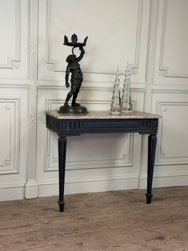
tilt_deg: -6.6
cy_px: 126
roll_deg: -2.1
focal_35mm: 48
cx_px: 94
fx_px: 348
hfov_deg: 30.3
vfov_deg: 39.7
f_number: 1.78
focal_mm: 6.76
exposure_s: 1/50
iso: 125
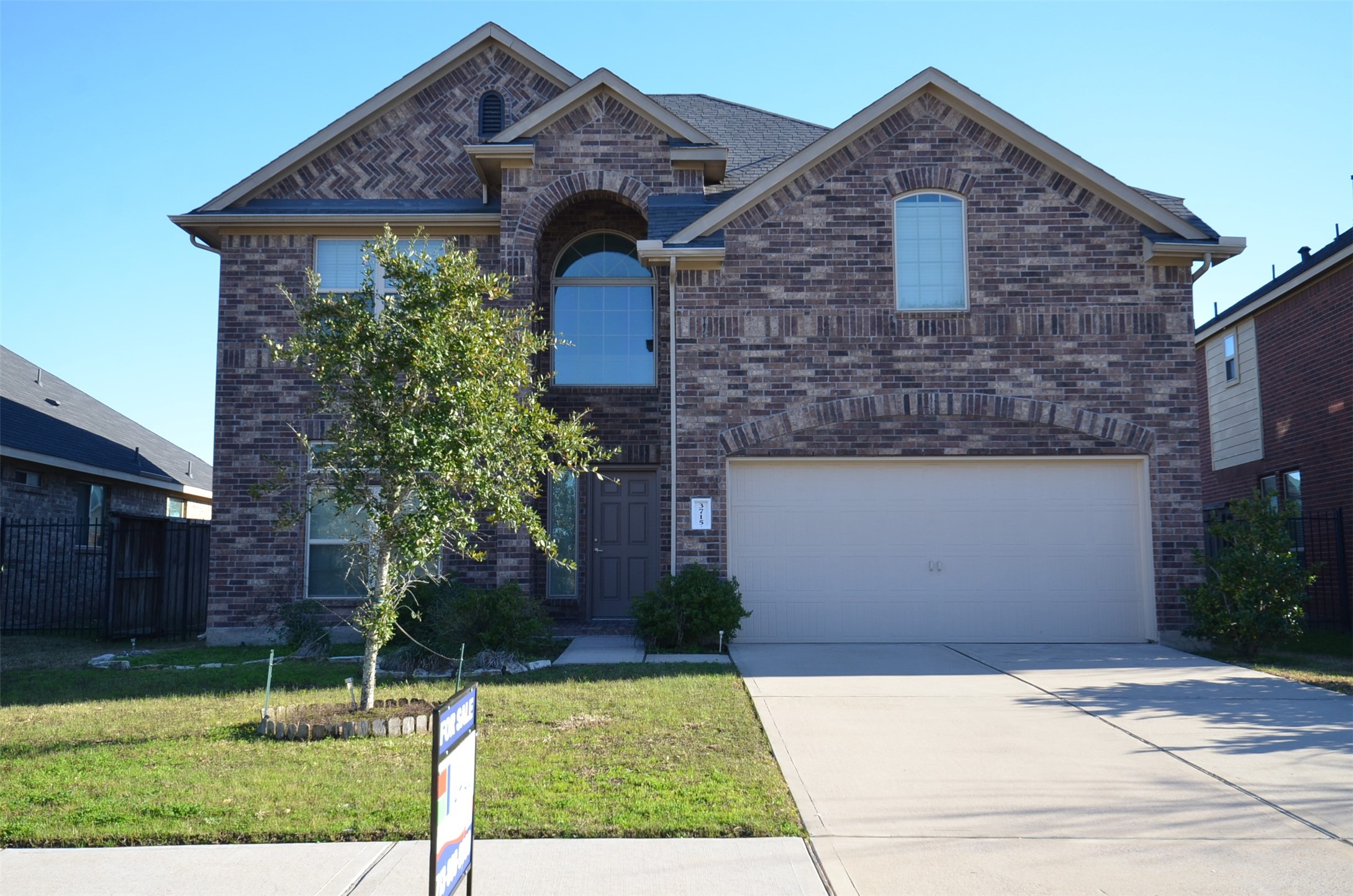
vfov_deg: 39.8
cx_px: 676
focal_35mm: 33
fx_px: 1238
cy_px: 448
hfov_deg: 57.3
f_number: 9
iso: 320
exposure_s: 1/320
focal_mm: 22
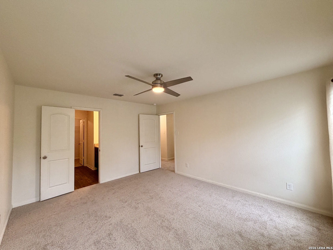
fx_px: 135
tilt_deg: +2.4
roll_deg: +1.4
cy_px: 125
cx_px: 166
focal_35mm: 14
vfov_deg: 85.7
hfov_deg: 102.1
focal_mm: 2.22
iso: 160
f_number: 2.2
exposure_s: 1/60
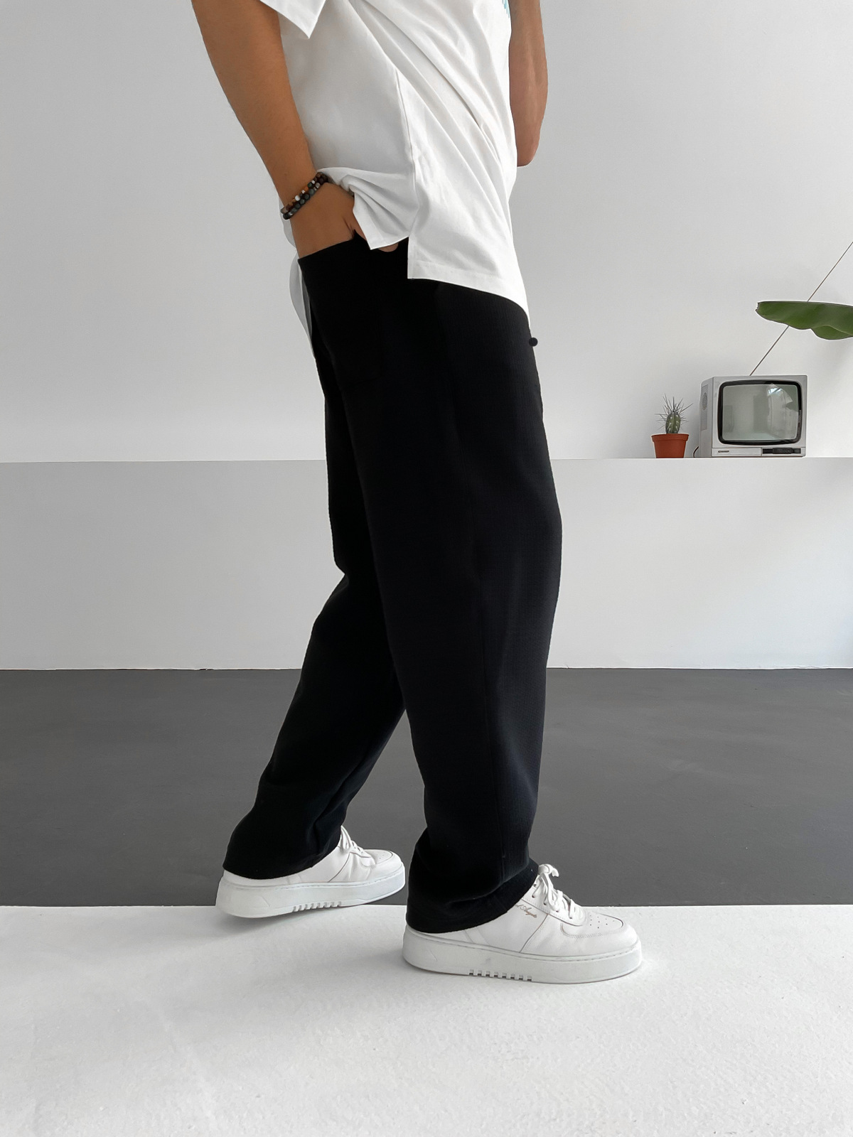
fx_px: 953
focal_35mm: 29
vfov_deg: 61.7
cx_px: 426
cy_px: 568
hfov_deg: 48.2
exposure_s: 1/120
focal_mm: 3
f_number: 1.8
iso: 50
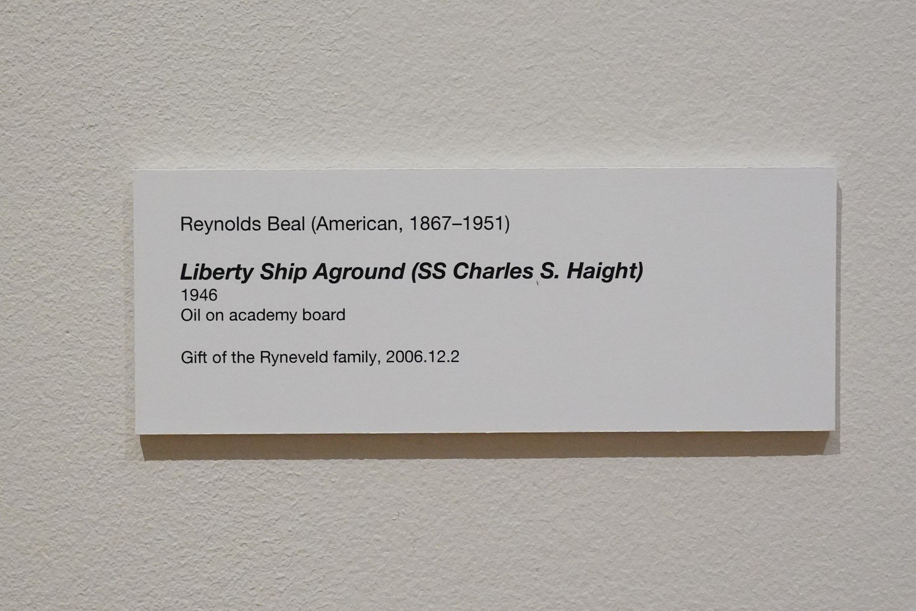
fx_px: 1323
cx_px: 458
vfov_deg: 26.0
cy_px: 306
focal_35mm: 52
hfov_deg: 38.2
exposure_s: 1/100
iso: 8000
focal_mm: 52
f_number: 5.6
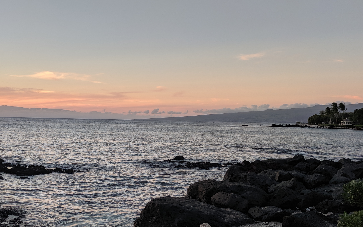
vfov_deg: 31.9
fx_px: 396
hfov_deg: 49.2
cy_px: 136
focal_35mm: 40
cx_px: 160
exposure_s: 1/120
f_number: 2
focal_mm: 4.67
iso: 49
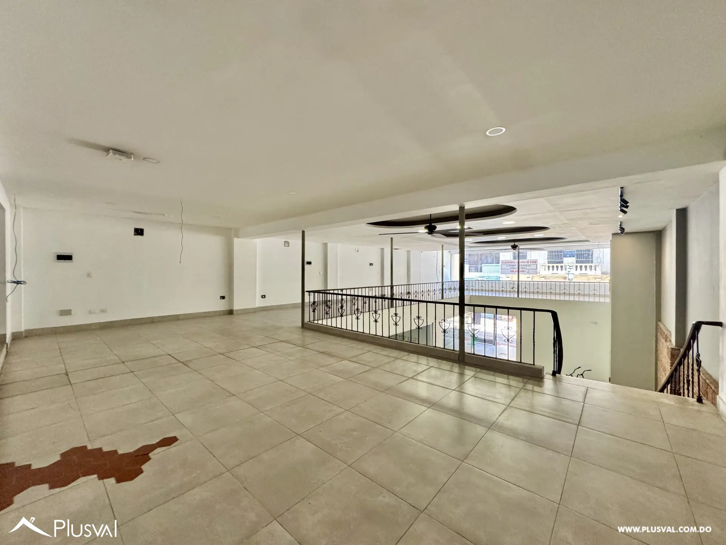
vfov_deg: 85.7
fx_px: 294
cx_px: 363
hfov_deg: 102.1
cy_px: 272
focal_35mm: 14
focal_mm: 2.22
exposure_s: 1/120
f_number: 2.2
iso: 320
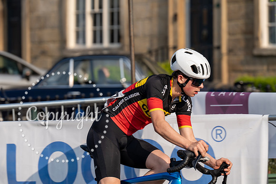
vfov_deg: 7.1
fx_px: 1488
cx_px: 138
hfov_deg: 10.6
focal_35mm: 194
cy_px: 92
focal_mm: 194
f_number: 4.5
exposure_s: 1/1000
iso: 160
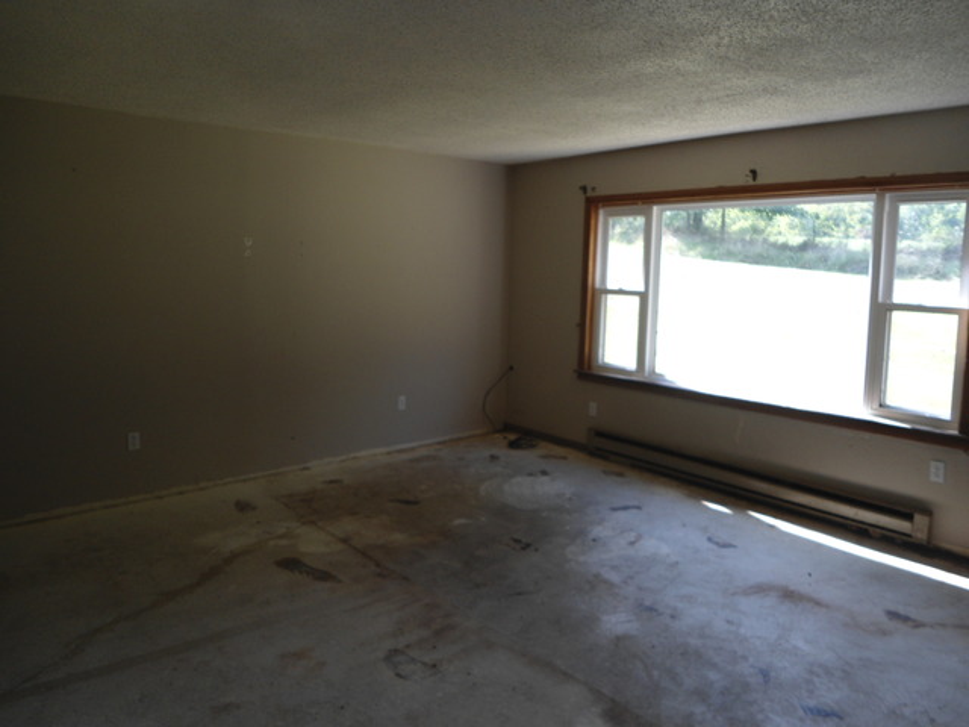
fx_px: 728
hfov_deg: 67.3
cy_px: 364
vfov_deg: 53.1
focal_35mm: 26
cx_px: 484
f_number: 2.8
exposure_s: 1/80
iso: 80
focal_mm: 4.7
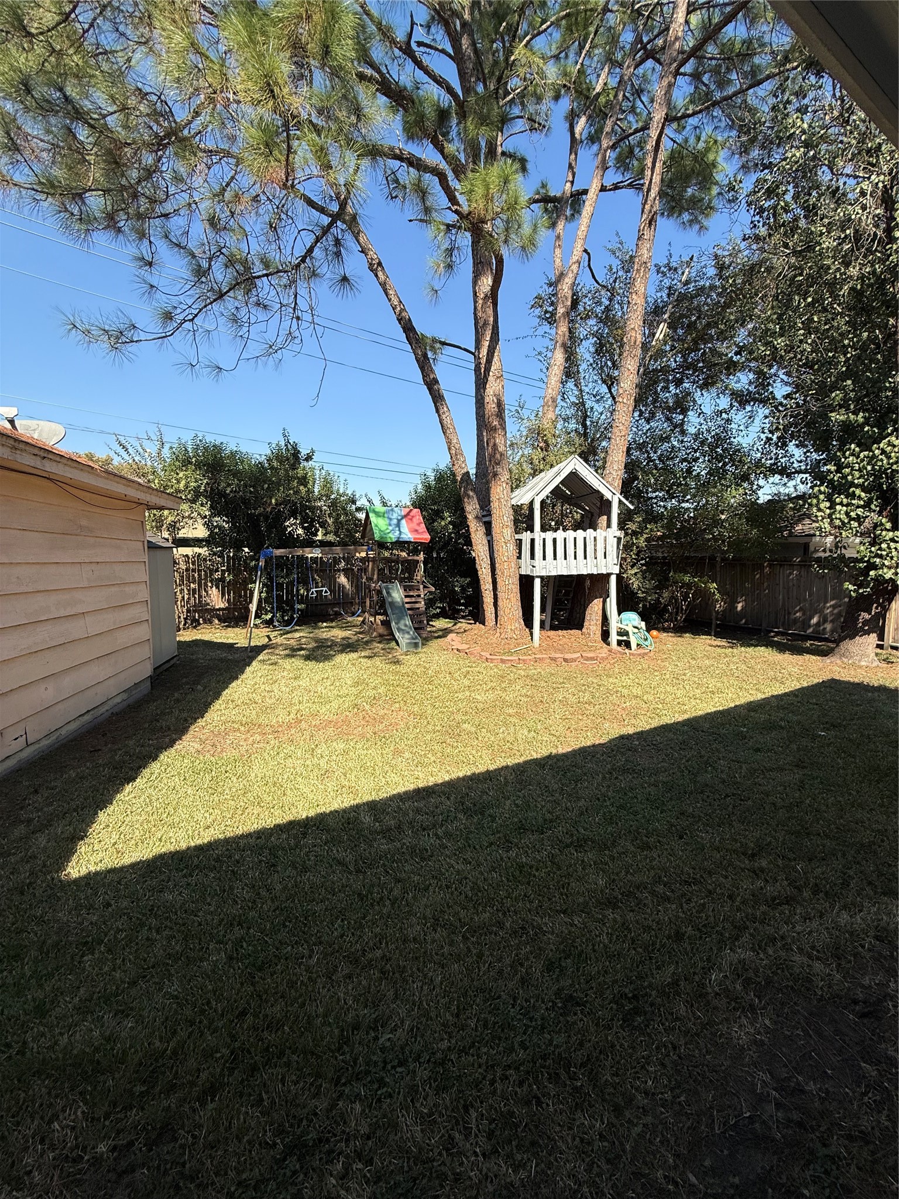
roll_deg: +0.9
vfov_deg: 102.1
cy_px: 600
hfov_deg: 85.7
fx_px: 485
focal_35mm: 14
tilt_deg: -1.5
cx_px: 450
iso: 50
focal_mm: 2.22
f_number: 2.2
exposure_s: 1/1368
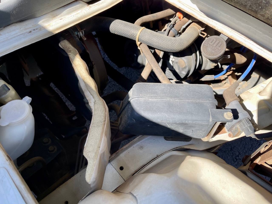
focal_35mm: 25
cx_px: 136
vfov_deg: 54.9
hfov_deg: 69.4
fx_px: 196
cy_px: 102
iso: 32
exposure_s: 1/470
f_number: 1.6
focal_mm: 5.1
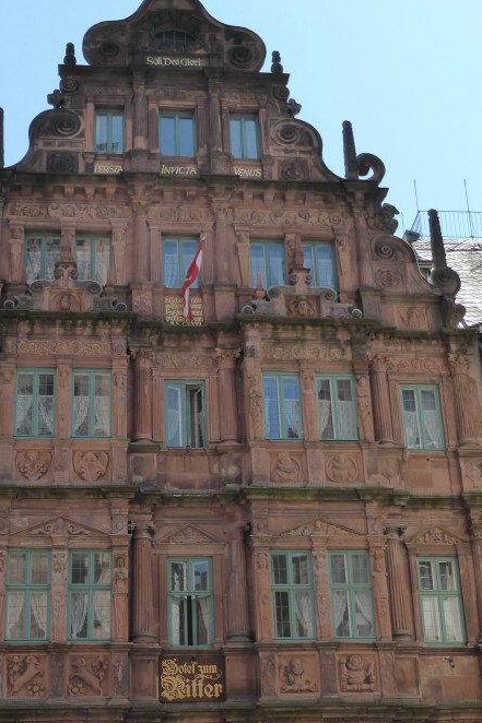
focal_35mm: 52
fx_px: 1045
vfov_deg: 38.0
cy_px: 449
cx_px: 190
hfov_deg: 25.9
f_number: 3.6
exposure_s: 1/500
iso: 200
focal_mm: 5.4
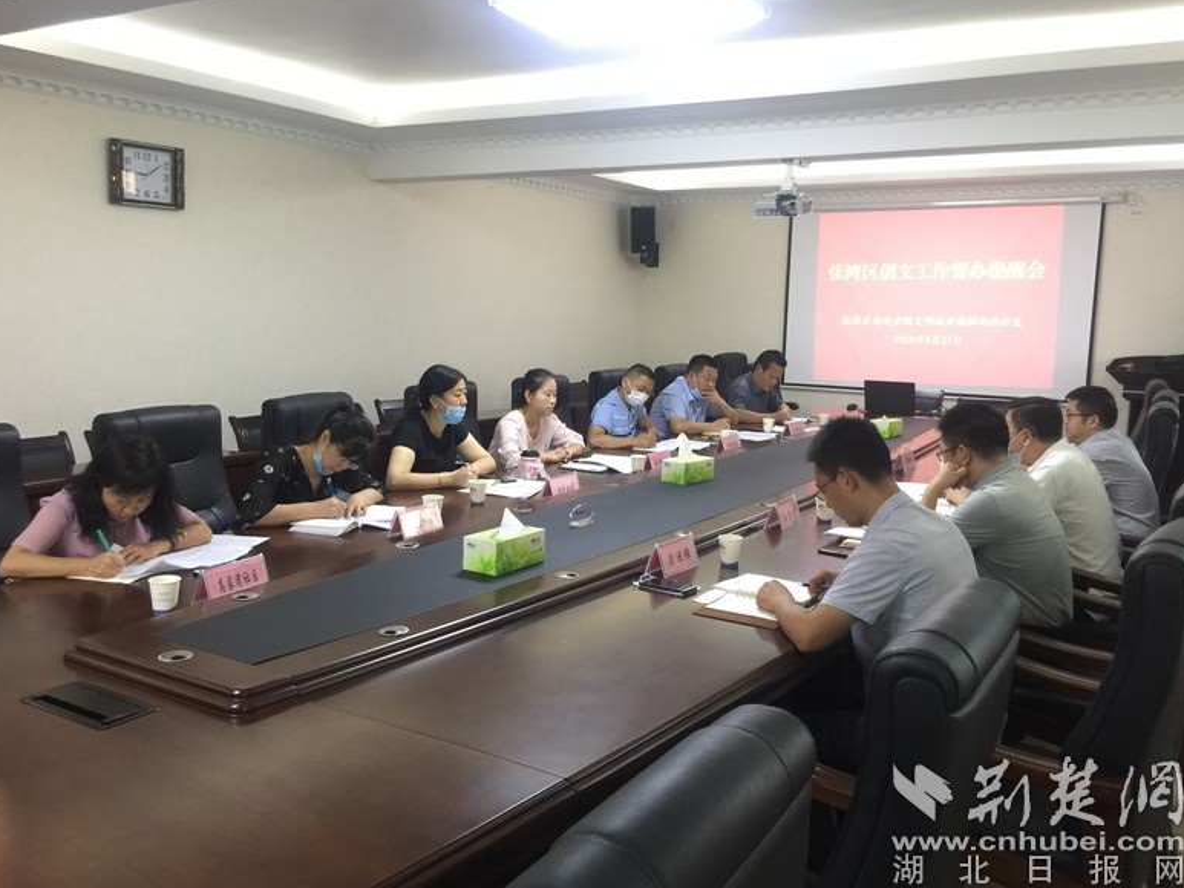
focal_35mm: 30
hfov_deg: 60.0
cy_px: 441
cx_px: 579
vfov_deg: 46.8
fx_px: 1026
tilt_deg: -8.6
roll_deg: -1.6
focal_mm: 4.15
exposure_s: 1/17
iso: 100
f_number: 2.2
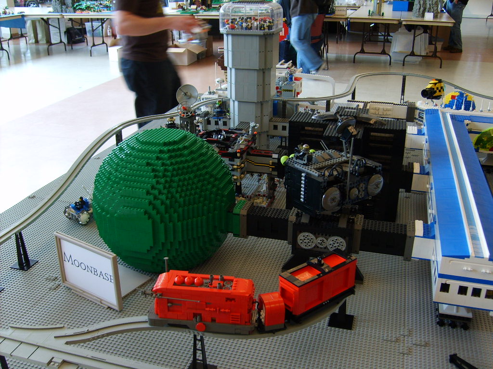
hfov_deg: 52.6
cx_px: 246
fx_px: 498
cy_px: 184
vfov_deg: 40.7
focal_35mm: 35
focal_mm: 5.8
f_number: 2.8
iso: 60
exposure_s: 1/30
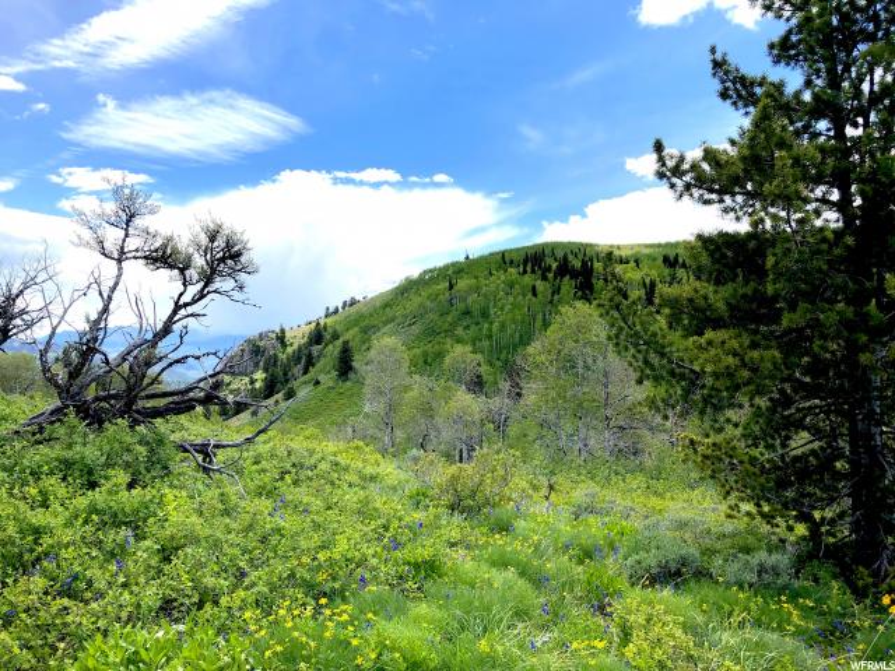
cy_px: 336
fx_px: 724
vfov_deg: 49.7
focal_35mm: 28
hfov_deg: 63.4
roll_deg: +2.1
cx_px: 448
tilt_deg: -0.1
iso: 20
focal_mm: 4
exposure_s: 1/2404
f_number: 1.8
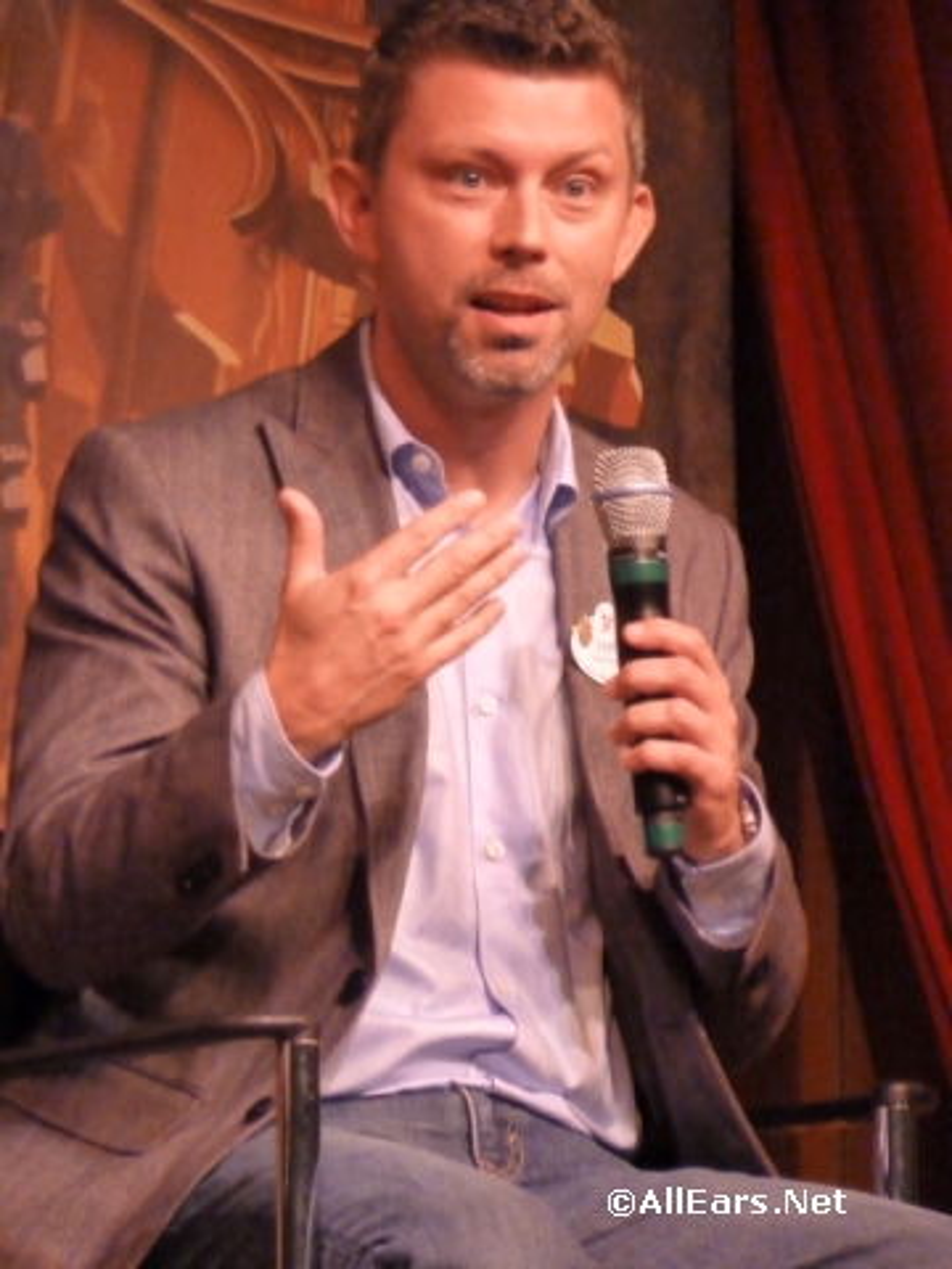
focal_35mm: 278
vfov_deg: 7.1
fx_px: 10194
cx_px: 476
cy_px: 634
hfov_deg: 5.3
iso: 1250
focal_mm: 45.7
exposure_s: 1/60
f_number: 4.8
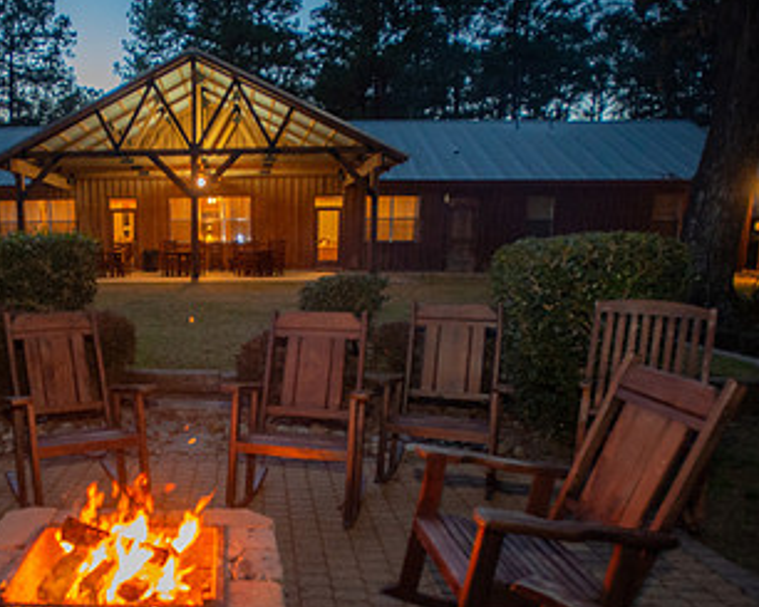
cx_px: 191
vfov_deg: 46.7
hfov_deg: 54.5
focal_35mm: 31
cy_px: 384
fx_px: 697
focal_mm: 17
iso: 4000
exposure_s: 1/50
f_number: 2.8
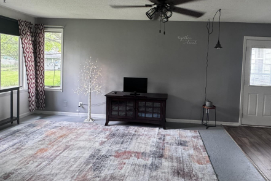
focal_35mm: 22
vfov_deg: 56.7
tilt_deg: -3.2
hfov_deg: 77.9
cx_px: 159
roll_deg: -2.1
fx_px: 166
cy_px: 70
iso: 400
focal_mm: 2.22
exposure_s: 1/60
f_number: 2.2
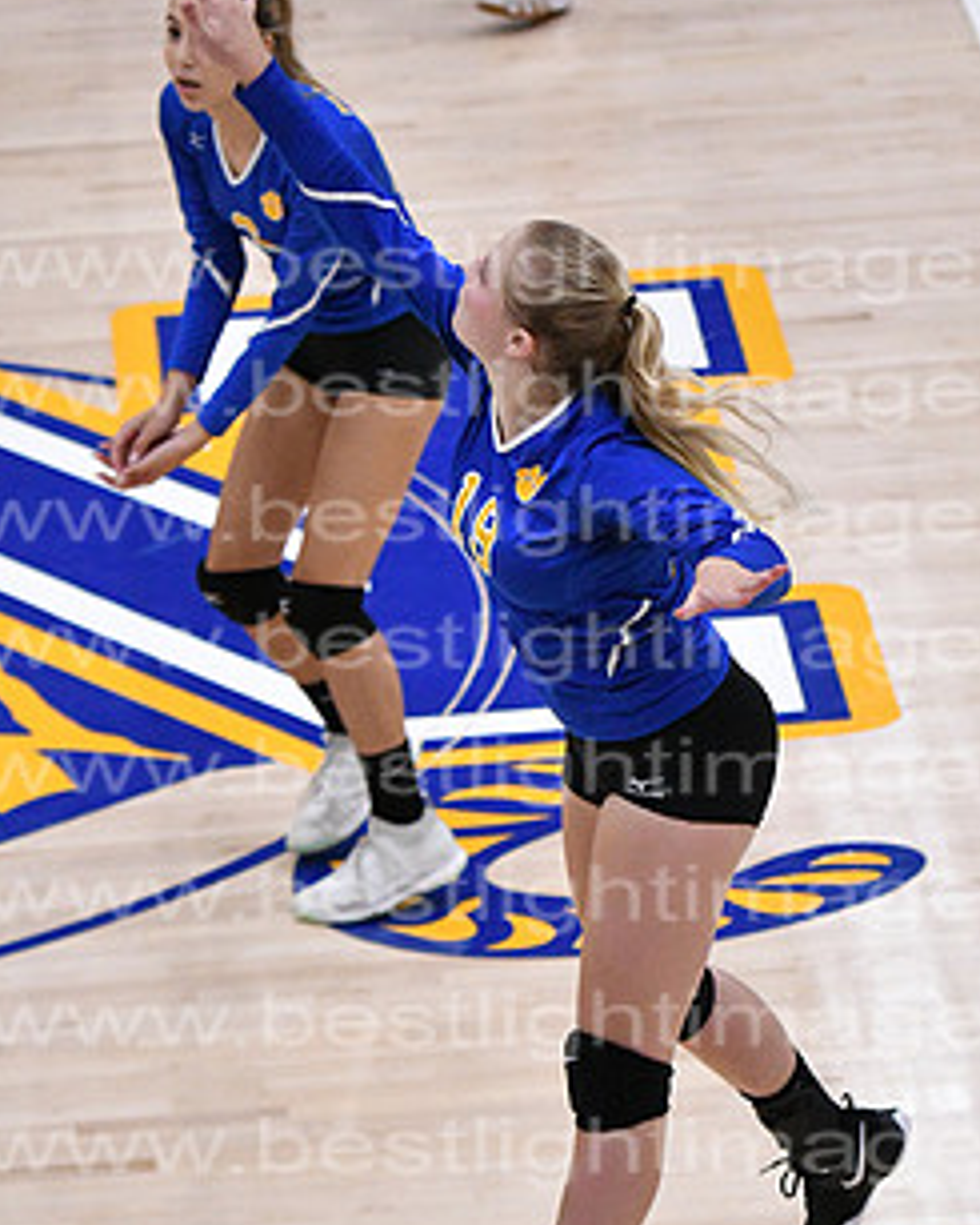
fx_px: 9857
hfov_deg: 5.7
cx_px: 634
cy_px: 713
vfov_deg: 7.1
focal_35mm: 272
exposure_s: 1/1250
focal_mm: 102
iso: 6400
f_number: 3.2
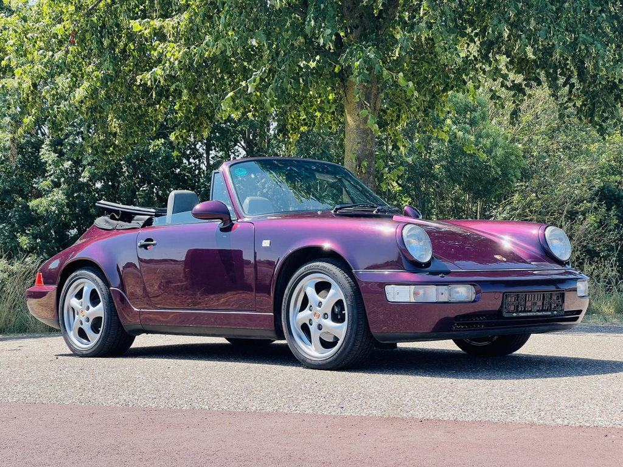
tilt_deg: -0.5
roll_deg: +1.1
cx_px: 312
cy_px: 234
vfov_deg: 19.1
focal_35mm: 77
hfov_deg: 25.3
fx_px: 1386
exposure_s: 1/265
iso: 32
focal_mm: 9
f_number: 2.8
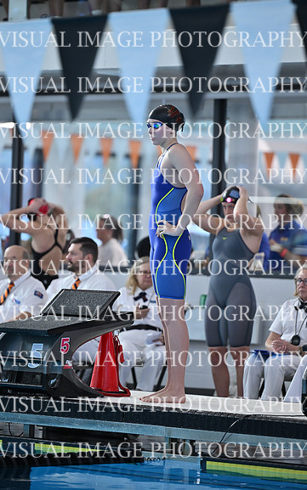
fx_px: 2742
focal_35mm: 205
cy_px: 245
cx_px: 144
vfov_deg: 10.2
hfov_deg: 6.4
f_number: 2.8
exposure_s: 1/800
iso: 800
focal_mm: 200
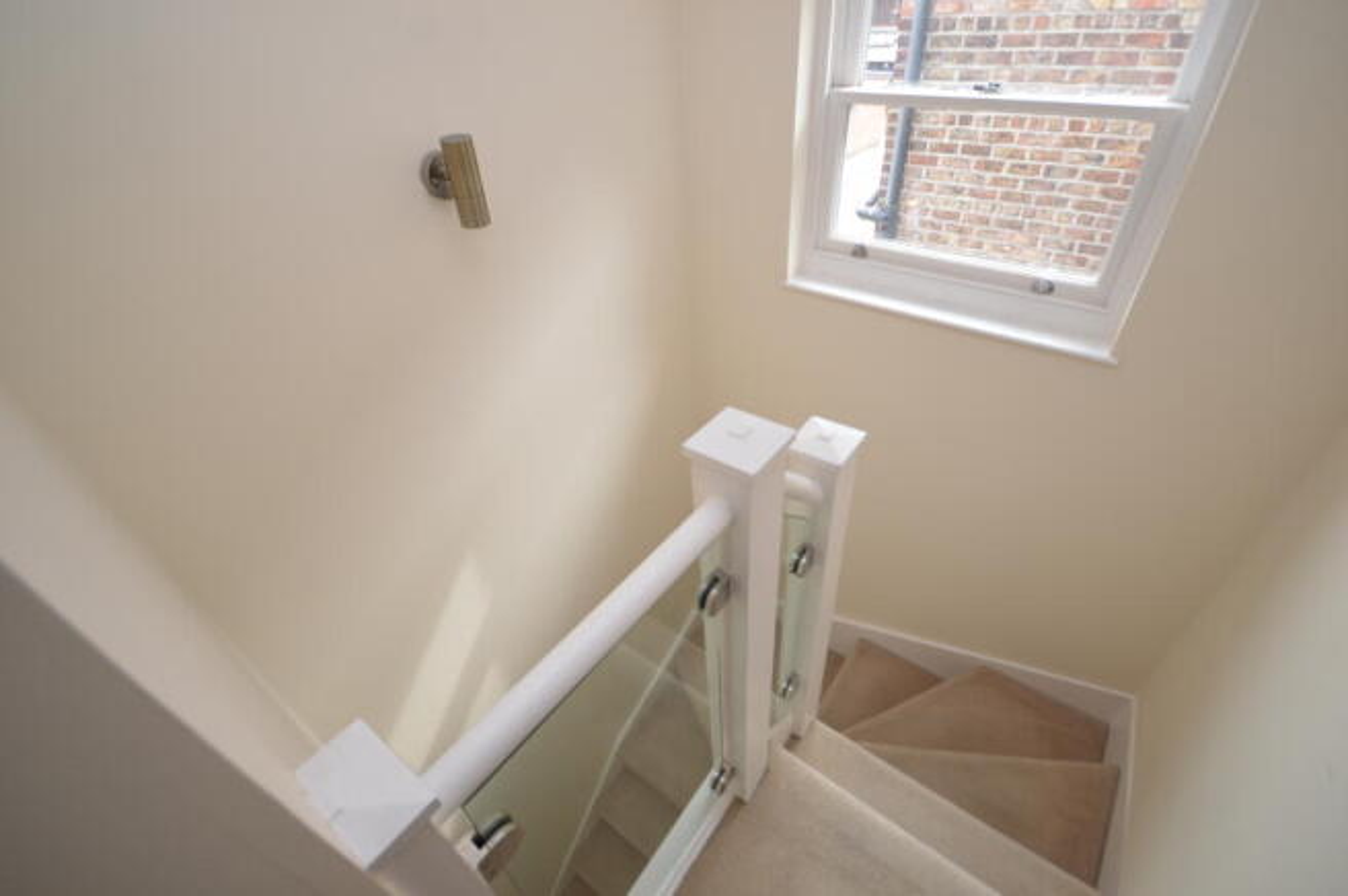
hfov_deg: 100.4
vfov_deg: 77.2
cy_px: 448
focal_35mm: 15
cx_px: 674
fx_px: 561
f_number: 4.5
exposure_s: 1/25
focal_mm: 10
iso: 100
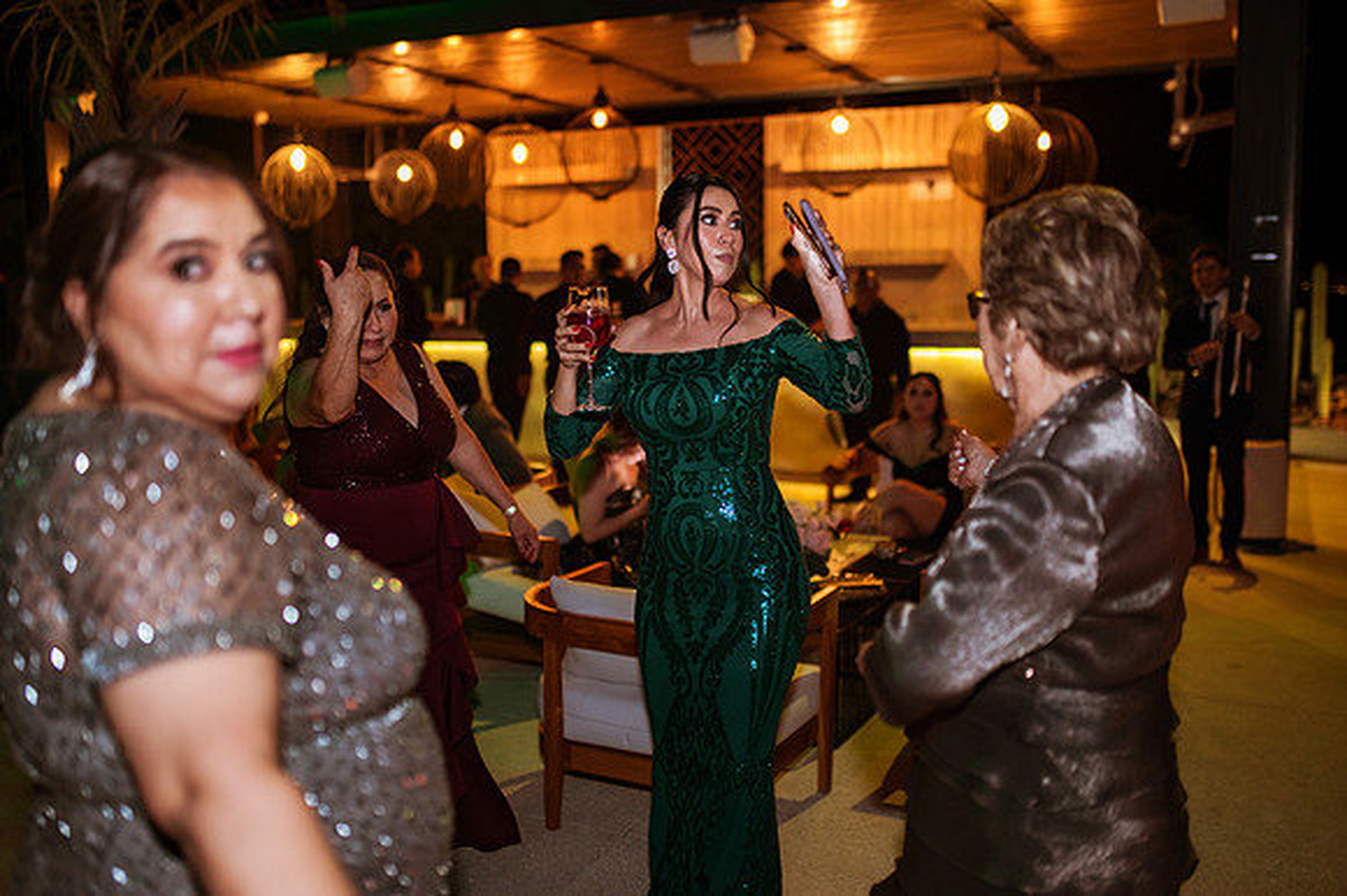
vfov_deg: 37.8
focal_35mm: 35
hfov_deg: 54.5
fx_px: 1309
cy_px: 448
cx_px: 674
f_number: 1.4
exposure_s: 1/200
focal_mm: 35
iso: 2000
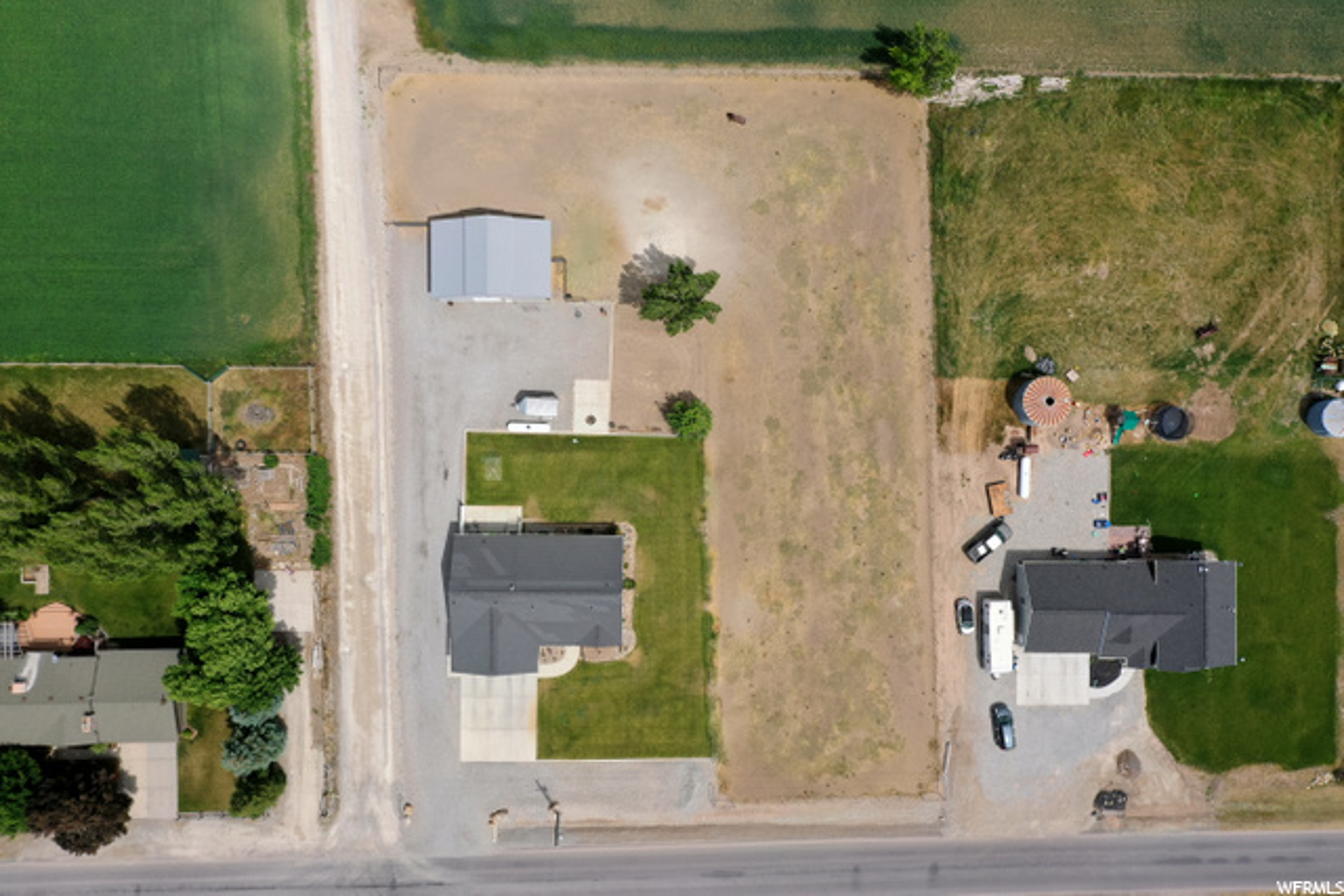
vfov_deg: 46.4
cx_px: 672
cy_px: 448
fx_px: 1046
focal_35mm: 28
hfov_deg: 65.5
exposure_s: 1/640
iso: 100
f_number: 6.3
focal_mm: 10.26
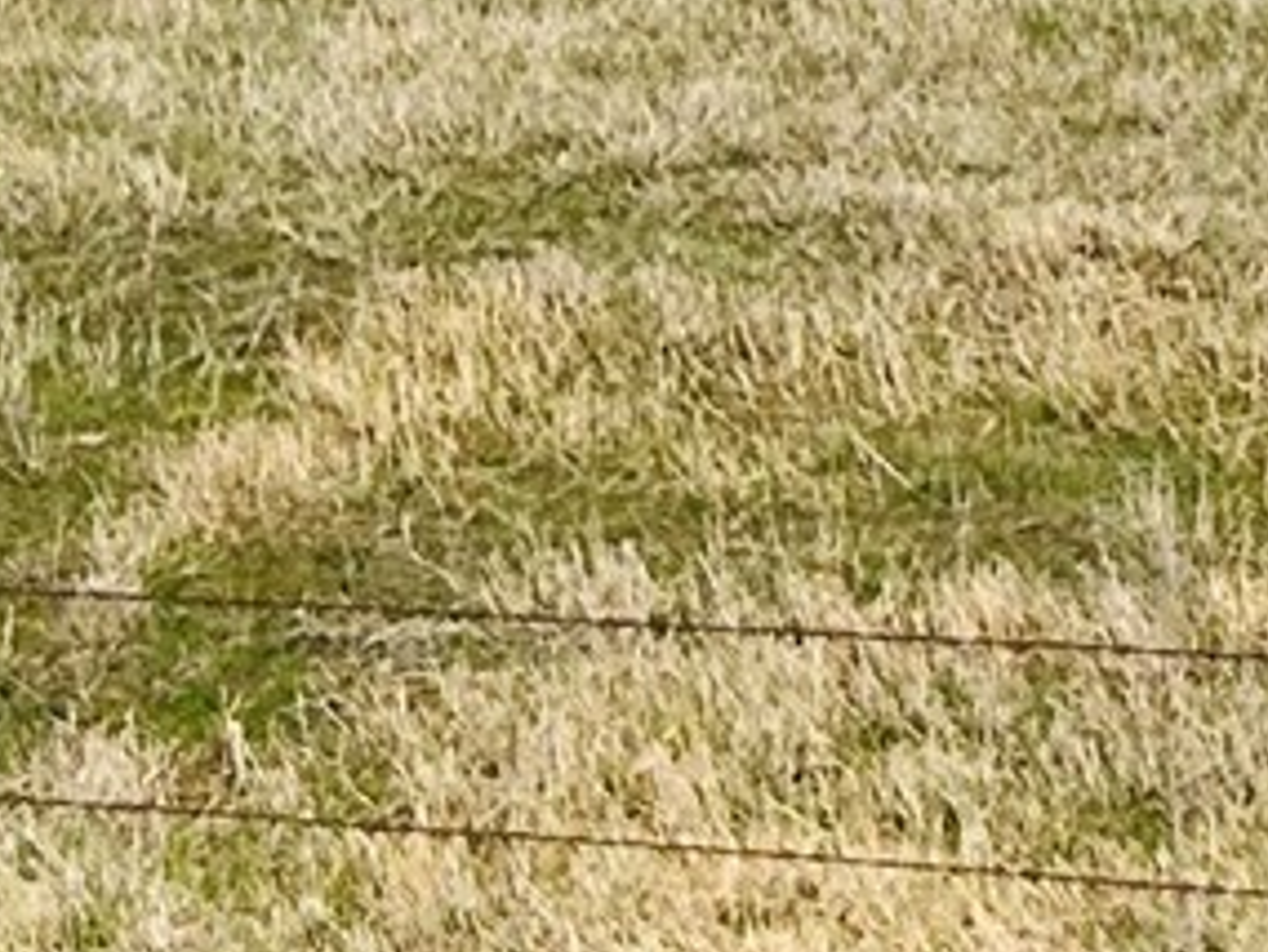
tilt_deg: +8.8
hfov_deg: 10.0
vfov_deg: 6.8
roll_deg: +2.2
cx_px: 2291
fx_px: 6853
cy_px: -2287
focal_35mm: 187
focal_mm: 5.7
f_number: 1.5
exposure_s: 1/7463
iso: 50
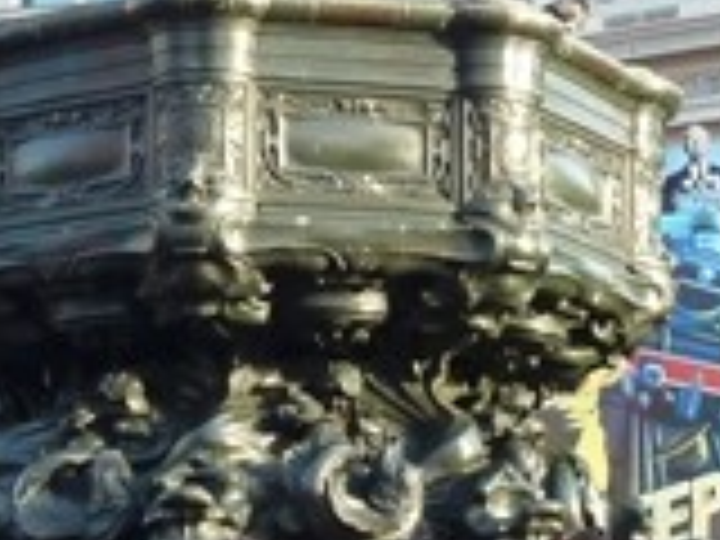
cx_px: 279
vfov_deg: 10.5
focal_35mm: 140
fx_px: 2912
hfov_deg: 14.1
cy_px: 598
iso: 80
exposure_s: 1/50
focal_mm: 5.7
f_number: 3.5
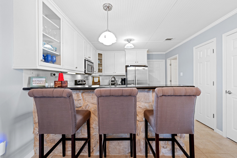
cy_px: 79
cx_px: 118
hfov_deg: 96.7
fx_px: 105
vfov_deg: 73.7
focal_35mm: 16
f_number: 4.5
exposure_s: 1
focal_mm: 16
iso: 100
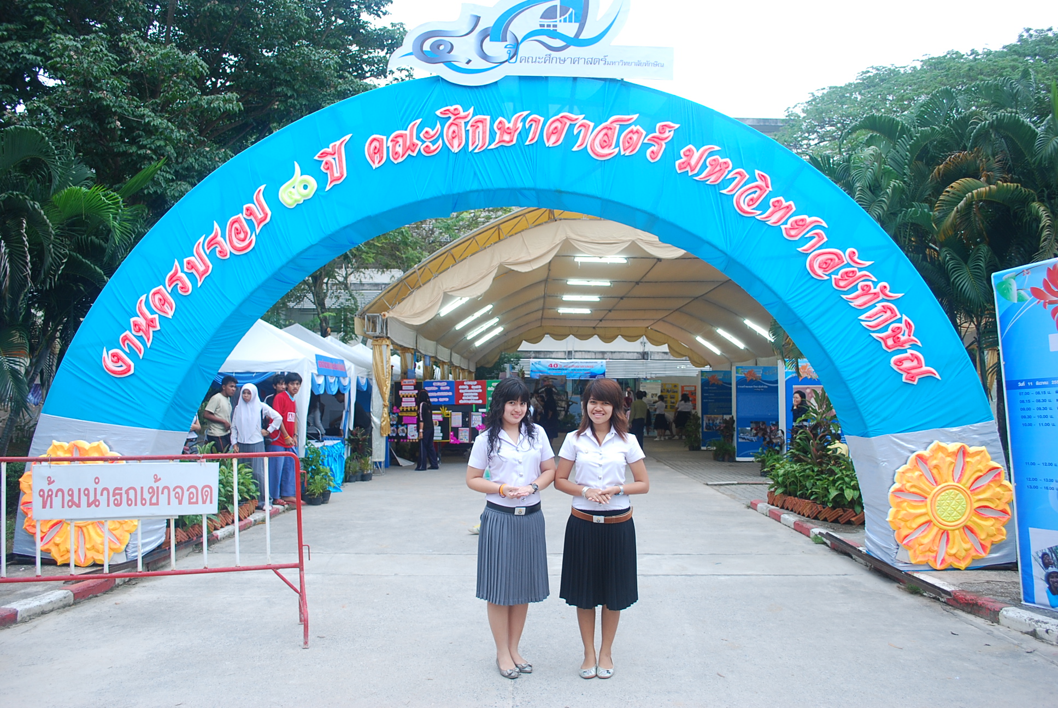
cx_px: 529
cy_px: 354
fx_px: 794
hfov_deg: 67.3
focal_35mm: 27
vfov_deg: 48.0
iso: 200
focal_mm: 18
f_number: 4
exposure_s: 1/25
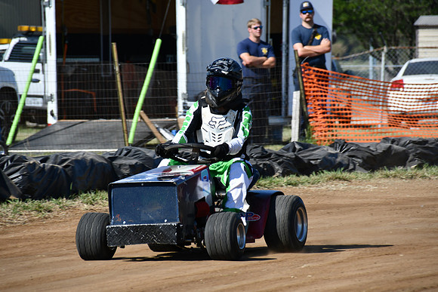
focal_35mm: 375
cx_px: 219
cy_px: 146
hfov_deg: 5.5
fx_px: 4563
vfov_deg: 3.7
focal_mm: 250
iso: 200
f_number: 8
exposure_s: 1/500
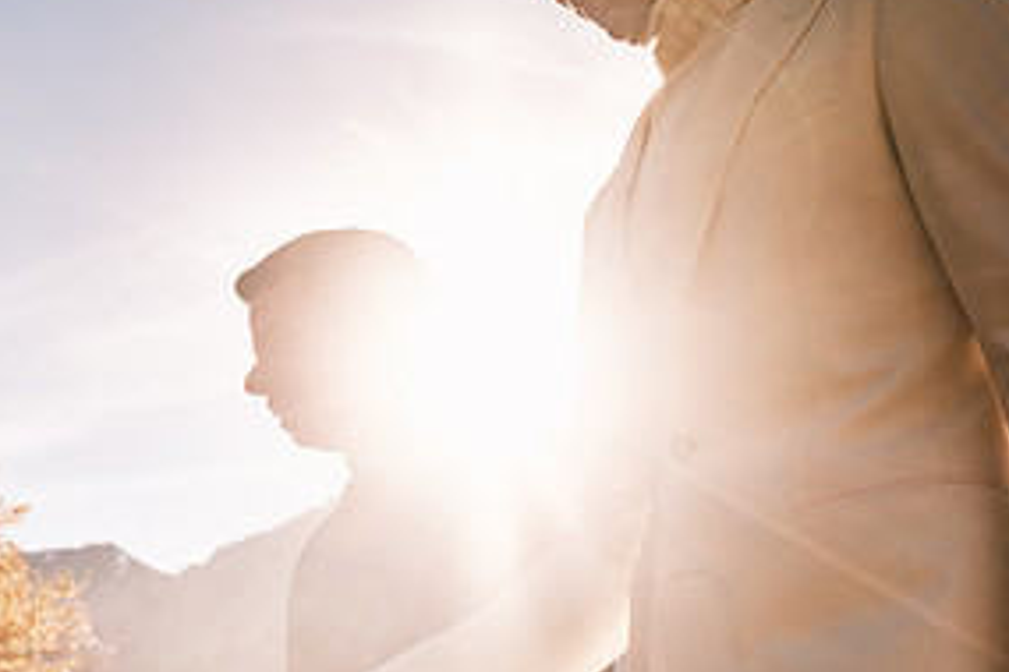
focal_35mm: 55
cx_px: 620
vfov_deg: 24.5
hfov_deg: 36.1
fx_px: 1541
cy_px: 235
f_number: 2.5
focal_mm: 18
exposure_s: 1/3800
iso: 125
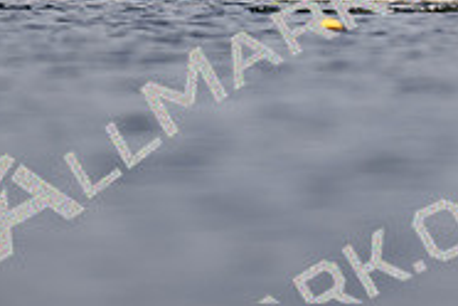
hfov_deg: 1.1
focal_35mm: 1872
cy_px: -120
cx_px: 485
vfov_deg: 0.7
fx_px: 23814
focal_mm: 600
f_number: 4
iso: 220
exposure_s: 1/2500
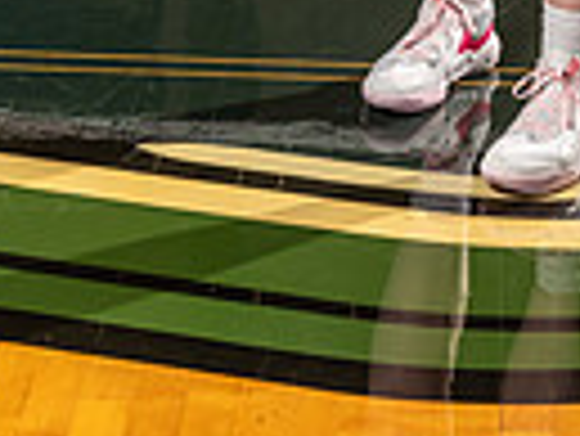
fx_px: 2650
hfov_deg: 12.5
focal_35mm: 158
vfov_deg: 8.7
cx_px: 432
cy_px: -530
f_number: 11
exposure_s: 1/250
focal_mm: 47
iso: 640
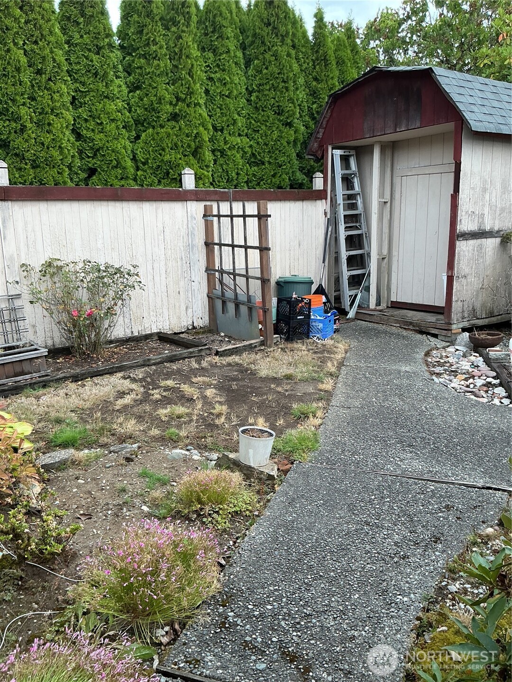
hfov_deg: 48.2
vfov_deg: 61.7
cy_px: 341
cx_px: 256
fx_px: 572
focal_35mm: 29
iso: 16
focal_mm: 3
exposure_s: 1/135
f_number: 1.8
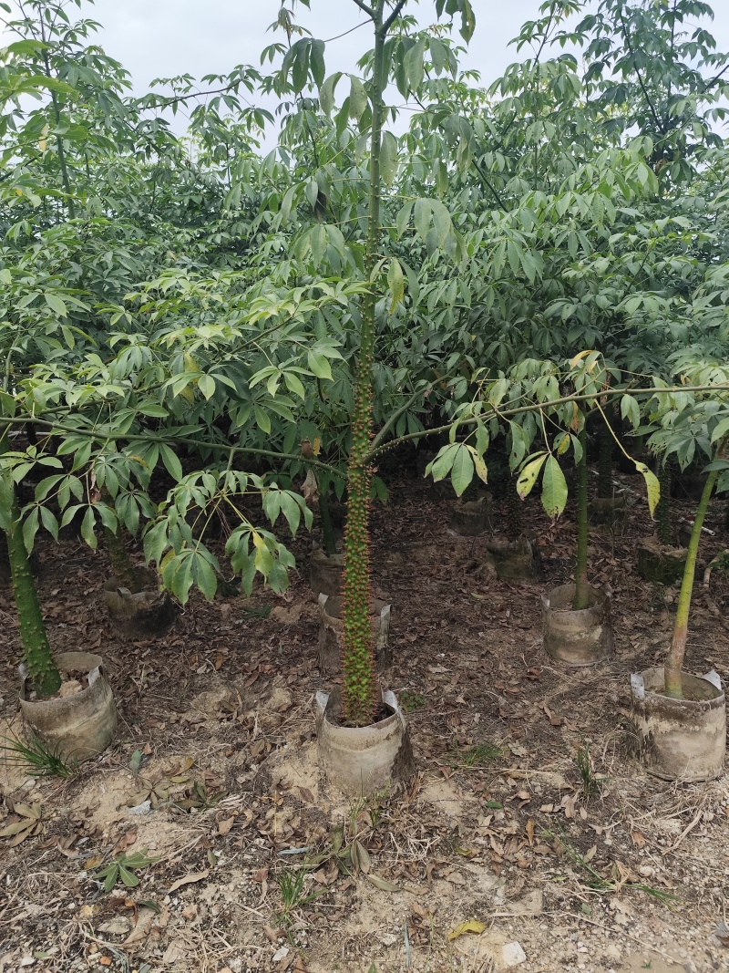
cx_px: 364
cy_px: 486
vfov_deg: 73.9
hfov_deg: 58.9
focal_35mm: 23
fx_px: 646
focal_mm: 6.19
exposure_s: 1/462
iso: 50
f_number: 1.65
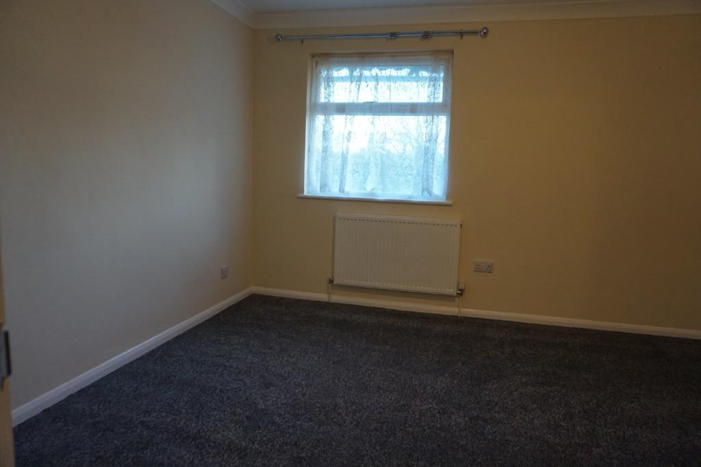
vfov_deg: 53.1
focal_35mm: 24
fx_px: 467
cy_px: 234
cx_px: 350
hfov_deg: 73.8
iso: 800
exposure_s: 1/160
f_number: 4
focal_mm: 16
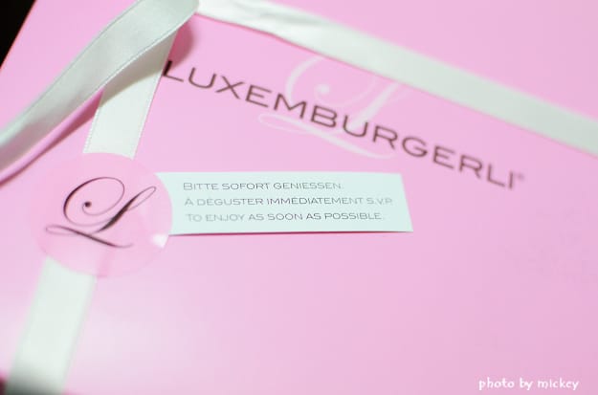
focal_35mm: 52
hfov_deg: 37.9
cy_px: 198
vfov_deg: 25.6
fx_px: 870
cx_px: 299
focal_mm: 35
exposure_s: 1/50
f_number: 2.8
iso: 640
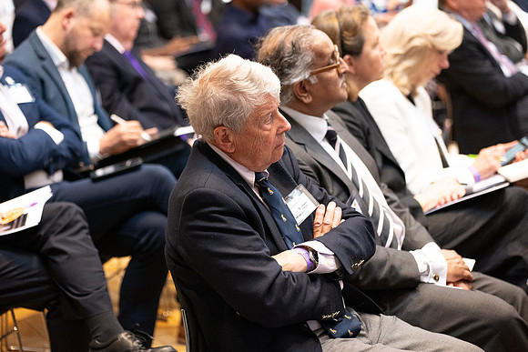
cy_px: 176
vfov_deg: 13.7
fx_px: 1467
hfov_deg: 20.4
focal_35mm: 100
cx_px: 264
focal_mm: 100
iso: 2500
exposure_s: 1/500
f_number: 2.8
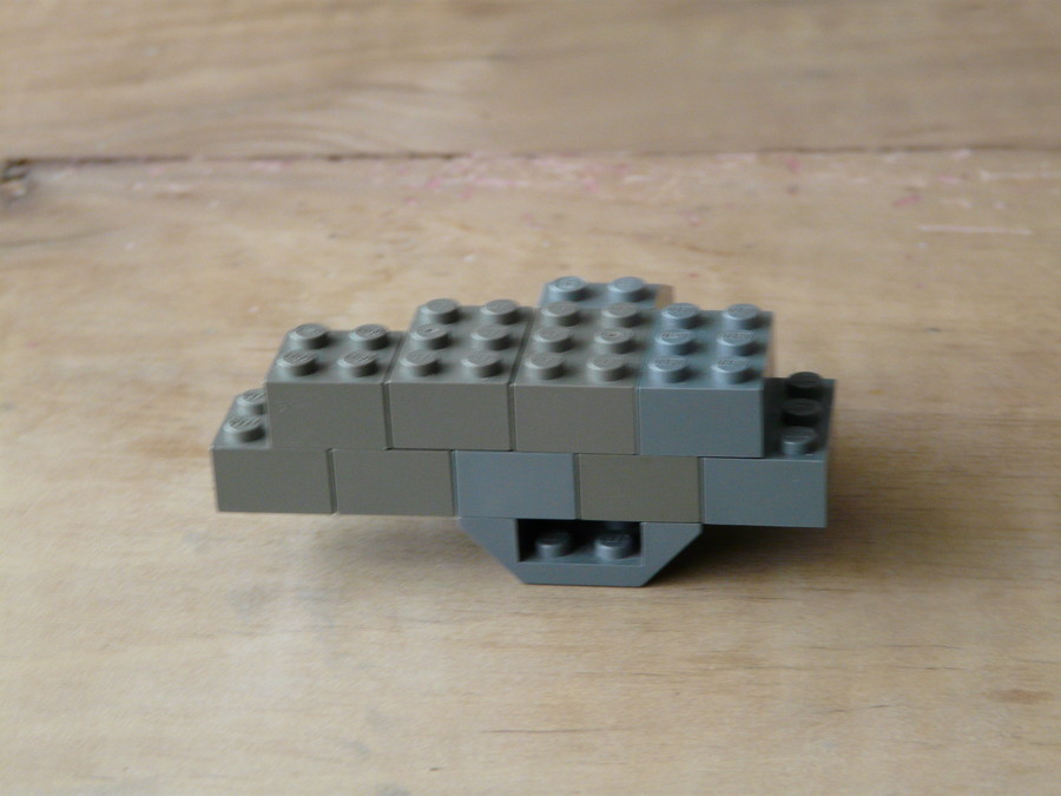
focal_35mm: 106
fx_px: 3249
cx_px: 530
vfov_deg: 14.0
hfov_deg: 18.5
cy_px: 398
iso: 200
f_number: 3.6
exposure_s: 1/8
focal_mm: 17.5
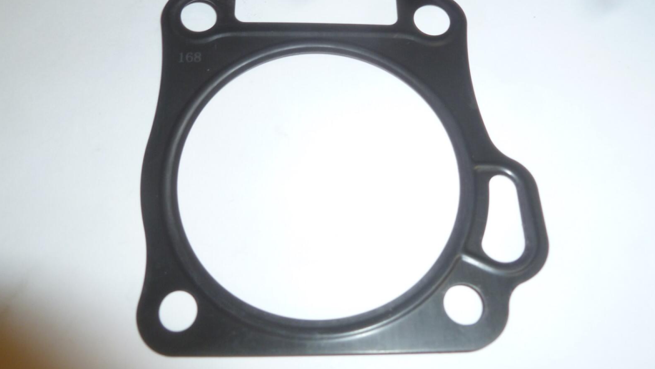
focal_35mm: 31
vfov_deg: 37.7
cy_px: 160
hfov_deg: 62.6
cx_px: 331
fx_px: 538
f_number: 3.3
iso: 100
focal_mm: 5
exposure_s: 1/30
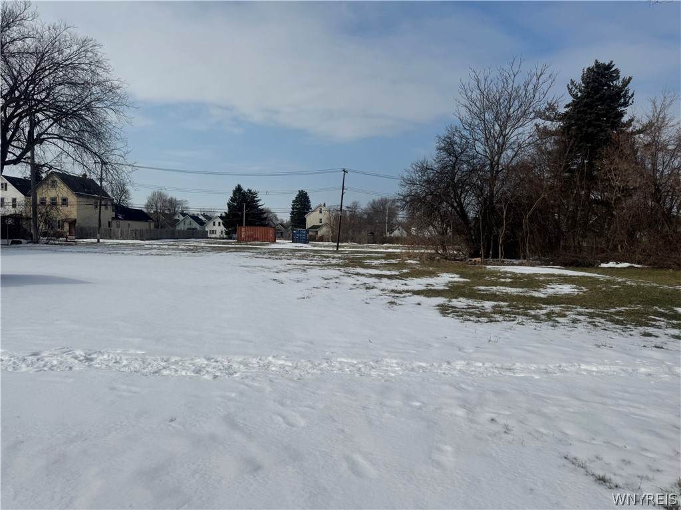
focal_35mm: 24
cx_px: 340
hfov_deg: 71.6
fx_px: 472
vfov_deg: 56.8
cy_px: 255
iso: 64
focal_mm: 6.76
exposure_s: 1/12346
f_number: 1.78
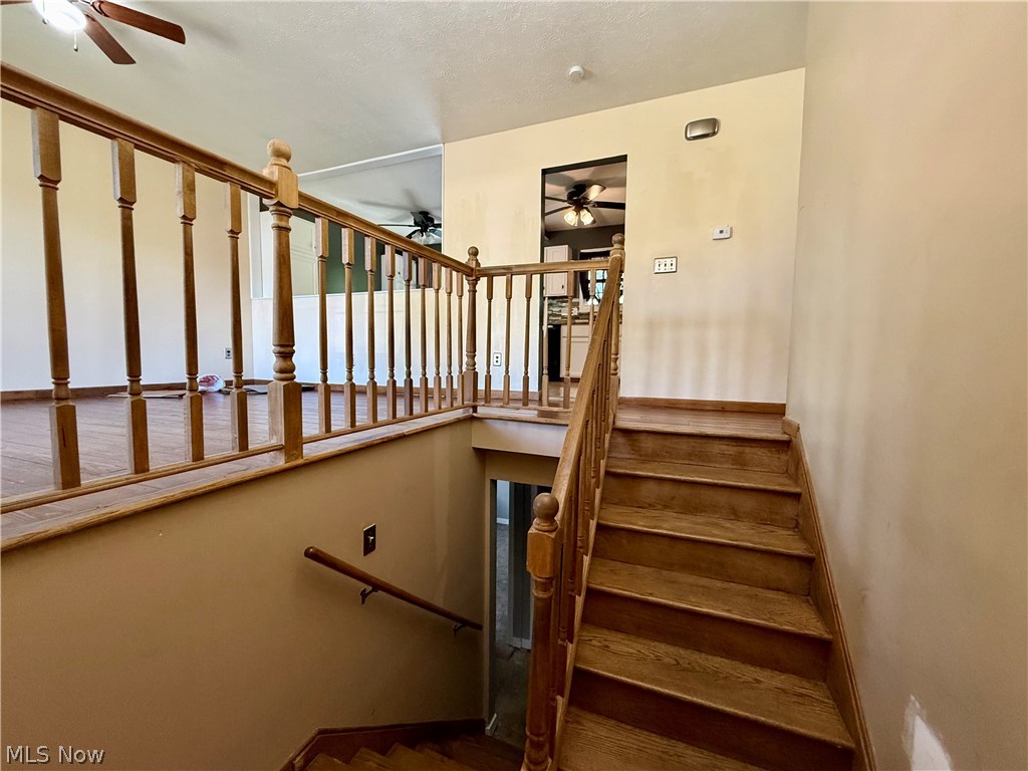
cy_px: 386
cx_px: 514
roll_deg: -0.8
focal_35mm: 14
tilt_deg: -3.6
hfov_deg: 102.1
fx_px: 416
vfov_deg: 85.7
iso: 320
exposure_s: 1/60
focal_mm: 2.22
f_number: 2.2
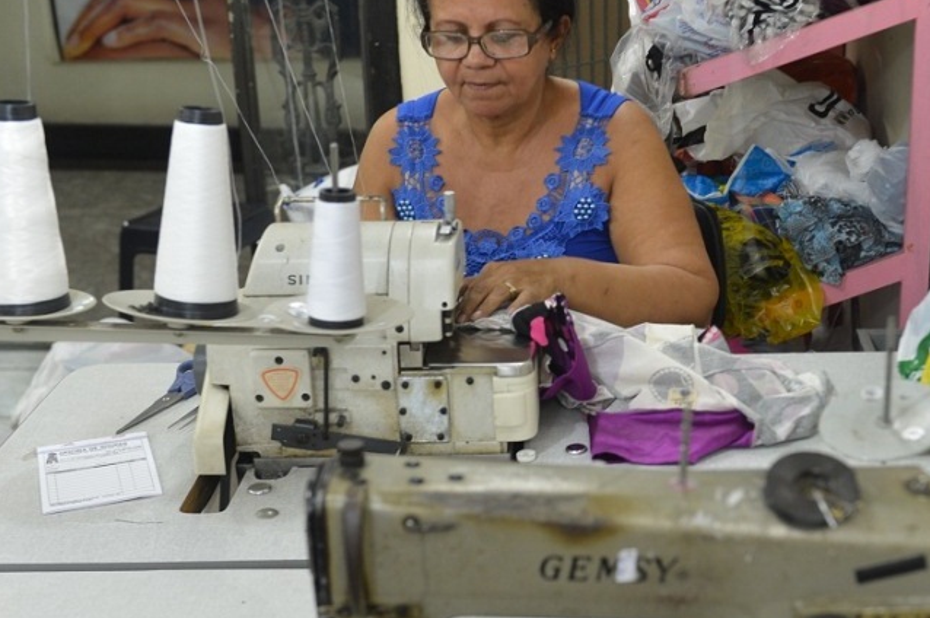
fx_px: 1497
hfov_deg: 34.0
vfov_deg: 23.3
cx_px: 665
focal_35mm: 58
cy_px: 306
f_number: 4
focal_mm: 32
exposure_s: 1/60
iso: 800
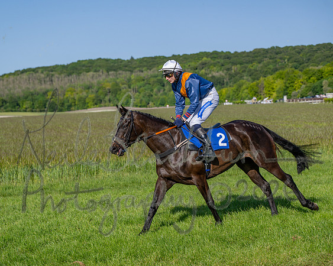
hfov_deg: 24.2
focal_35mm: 79
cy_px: 133
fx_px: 777
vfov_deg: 19.4
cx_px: 166
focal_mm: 70
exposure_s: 1/2500
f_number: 4
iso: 200
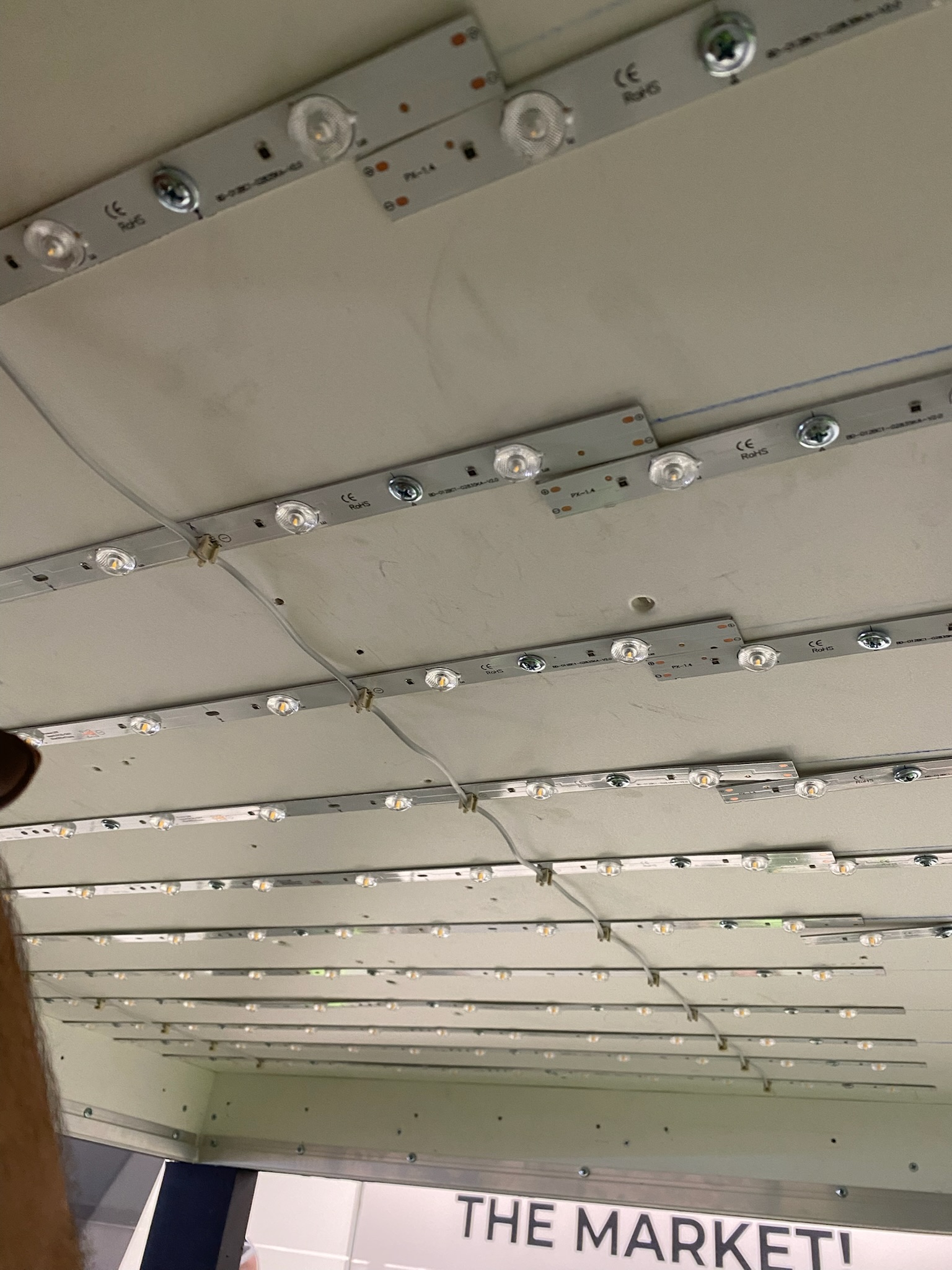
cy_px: 635
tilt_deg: +33.2
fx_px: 953
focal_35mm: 26
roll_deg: -9.4
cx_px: 476
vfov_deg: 67.3
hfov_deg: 53.1
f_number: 1.8
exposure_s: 1/60
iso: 160
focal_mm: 4.25
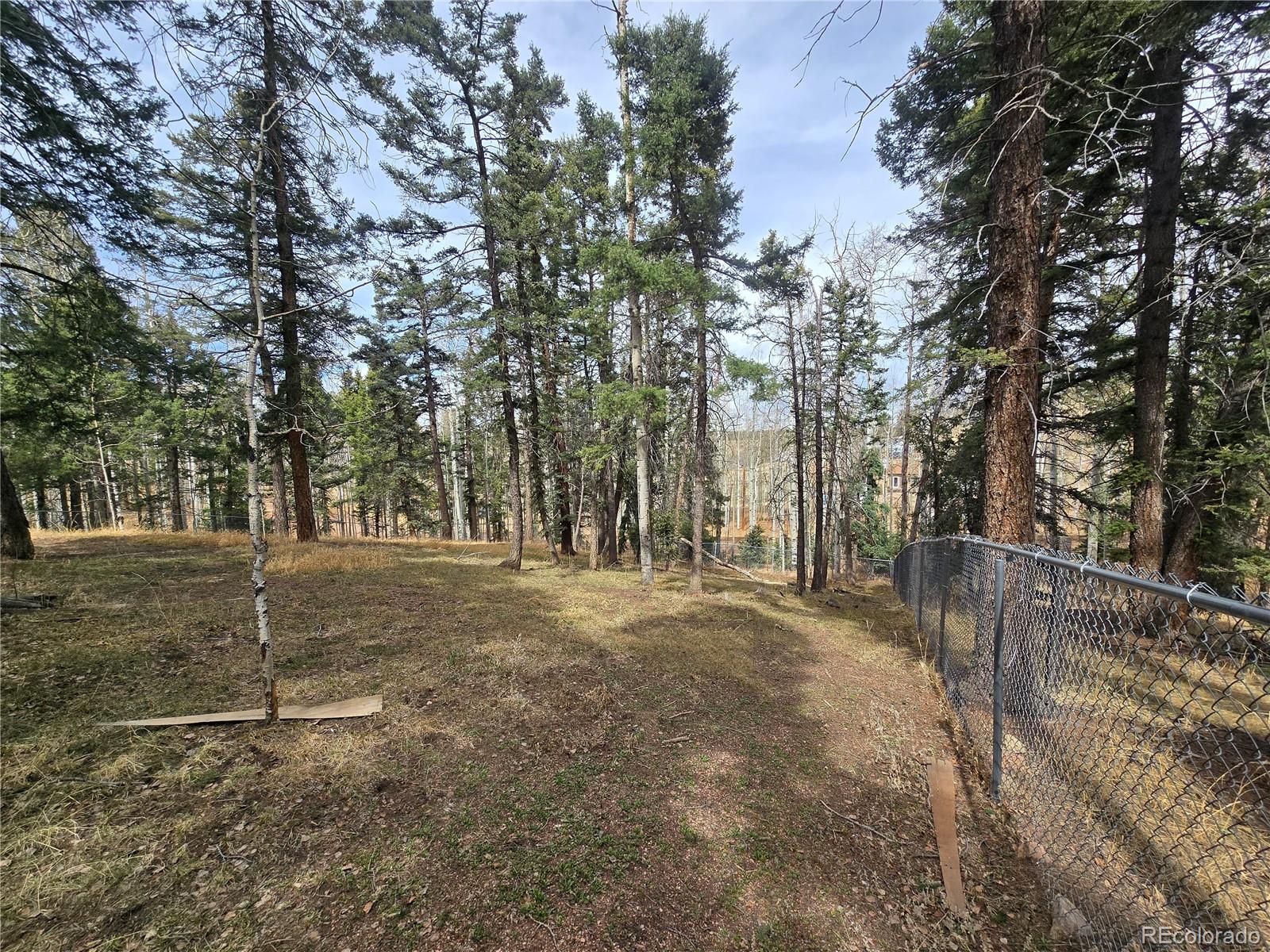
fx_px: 477
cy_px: 476
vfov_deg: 89.9
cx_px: 635
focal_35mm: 13
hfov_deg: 106.2
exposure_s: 1/1297
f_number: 2.2
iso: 50
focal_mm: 2.2
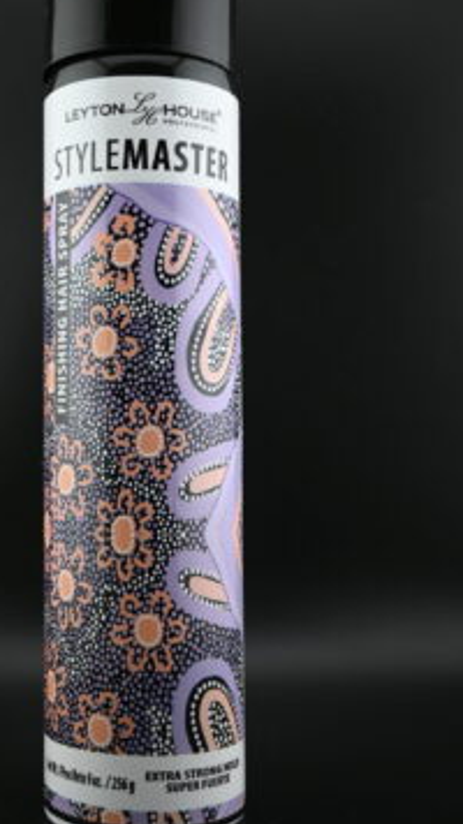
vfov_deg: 41.6
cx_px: 148
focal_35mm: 50
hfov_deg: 24.0
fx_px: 1085
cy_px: 393
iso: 100
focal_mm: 25
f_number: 4.5
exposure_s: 1/80
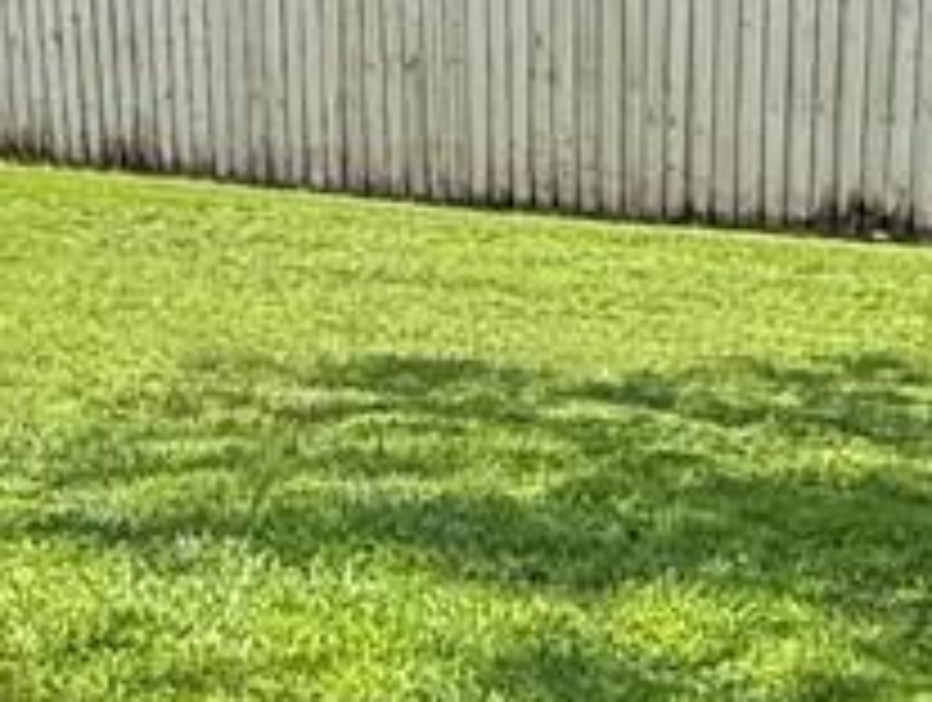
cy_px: 1179
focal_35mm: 108
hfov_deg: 18.1
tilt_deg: -20.7
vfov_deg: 12.7
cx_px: 680
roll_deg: -1.7
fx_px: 2913
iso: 50
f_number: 2.2
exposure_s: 1/901
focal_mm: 2.22
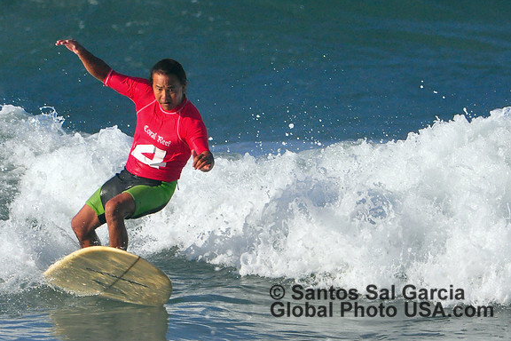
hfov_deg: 2.5
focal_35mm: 831
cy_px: 170
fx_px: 11795
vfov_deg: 1.7
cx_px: 256
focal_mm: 550
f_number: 10
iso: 1250
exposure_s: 1/2500
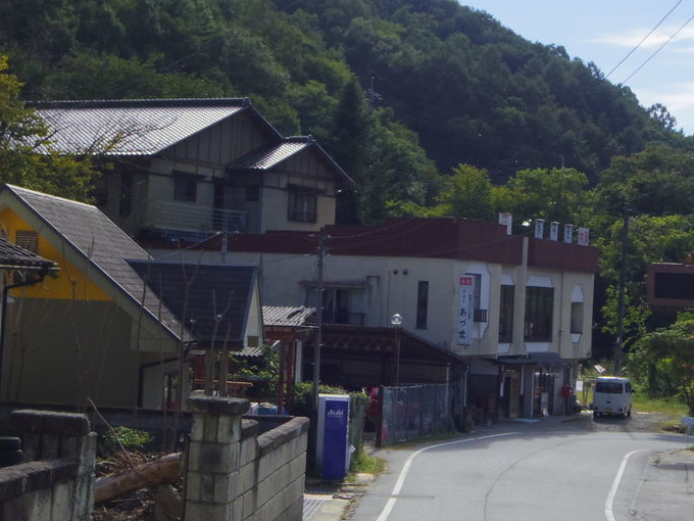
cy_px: 220
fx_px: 1664
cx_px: 406
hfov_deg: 23.5
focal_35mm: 83
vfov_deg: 17.8
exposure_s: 1/1000
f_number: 5
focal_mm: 8.5
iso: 250
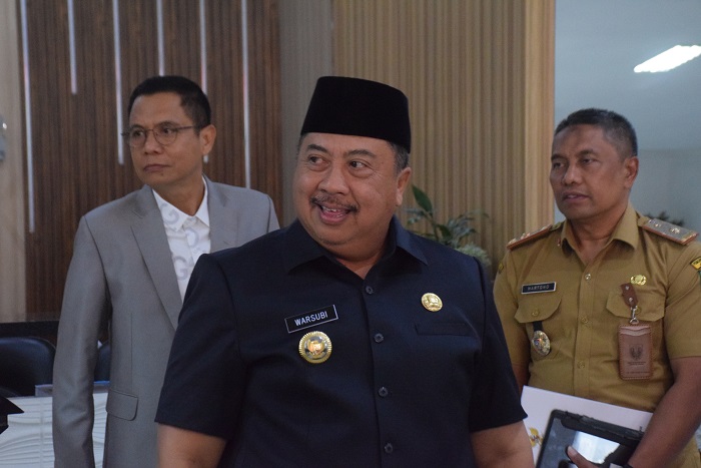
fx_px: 1811
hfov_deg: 21.9
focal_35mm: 93
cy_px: 234
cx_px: 350
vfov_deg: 14.7
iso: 6400
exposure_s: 1/60
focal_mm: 62
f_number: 7.1
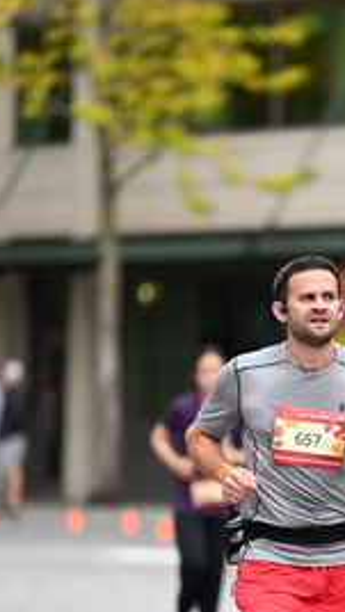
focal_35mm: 376
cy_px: 473
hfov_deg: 3.2
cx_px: 383
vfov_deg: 5.7
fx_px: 6107
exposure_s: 1/2000
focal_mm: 175
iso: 640
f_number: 2.8
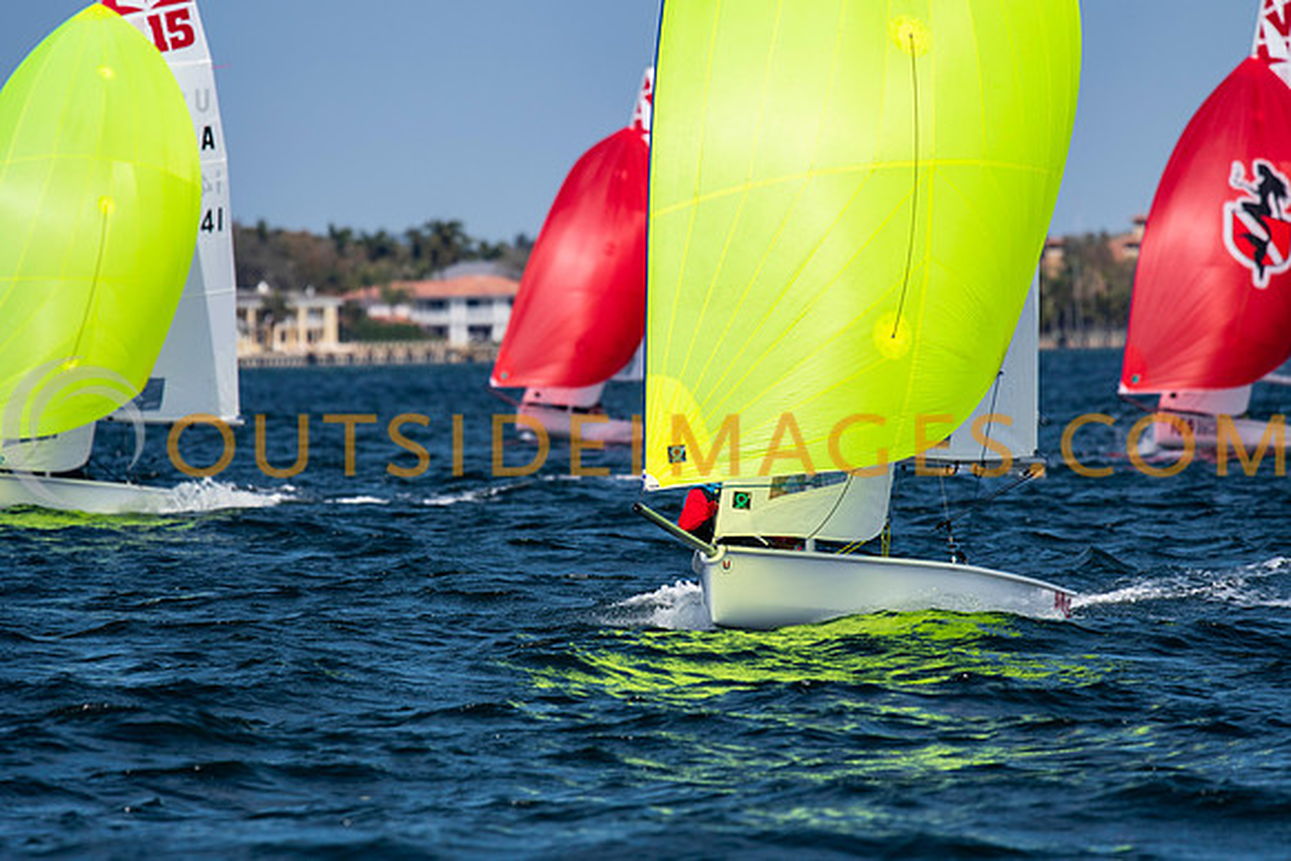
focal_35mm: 450
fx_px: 16141
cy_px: 430
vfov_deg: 3.1
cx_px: 646
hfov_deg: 4.6
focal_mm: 300
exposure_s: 1/4000
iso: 400
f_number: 5
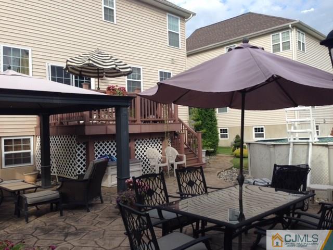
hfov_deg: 55.4
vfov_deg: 42.9
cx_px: 166
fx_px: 317
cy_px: 125
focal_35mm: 33
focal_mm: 4.12
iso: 50
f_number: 2.4
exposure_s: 1/874
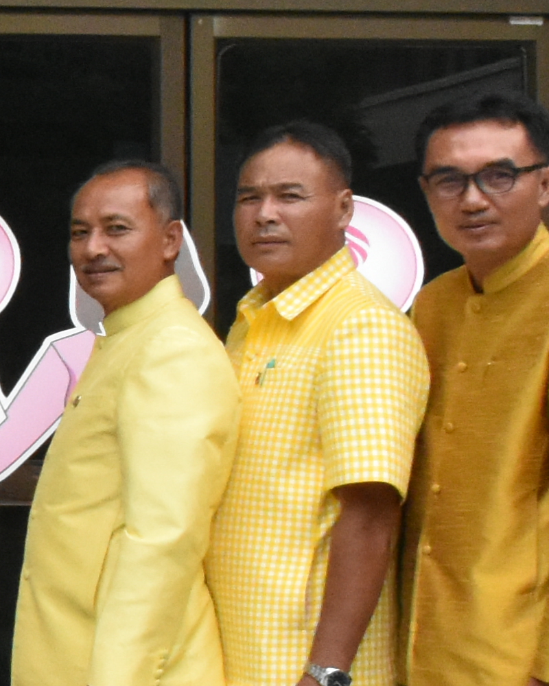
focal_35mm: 169
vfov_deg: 11.4
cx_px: -813
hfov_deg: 8.3
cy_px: 438
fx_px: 3432
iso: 3200
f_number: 13
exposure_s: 1/640
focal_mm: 20
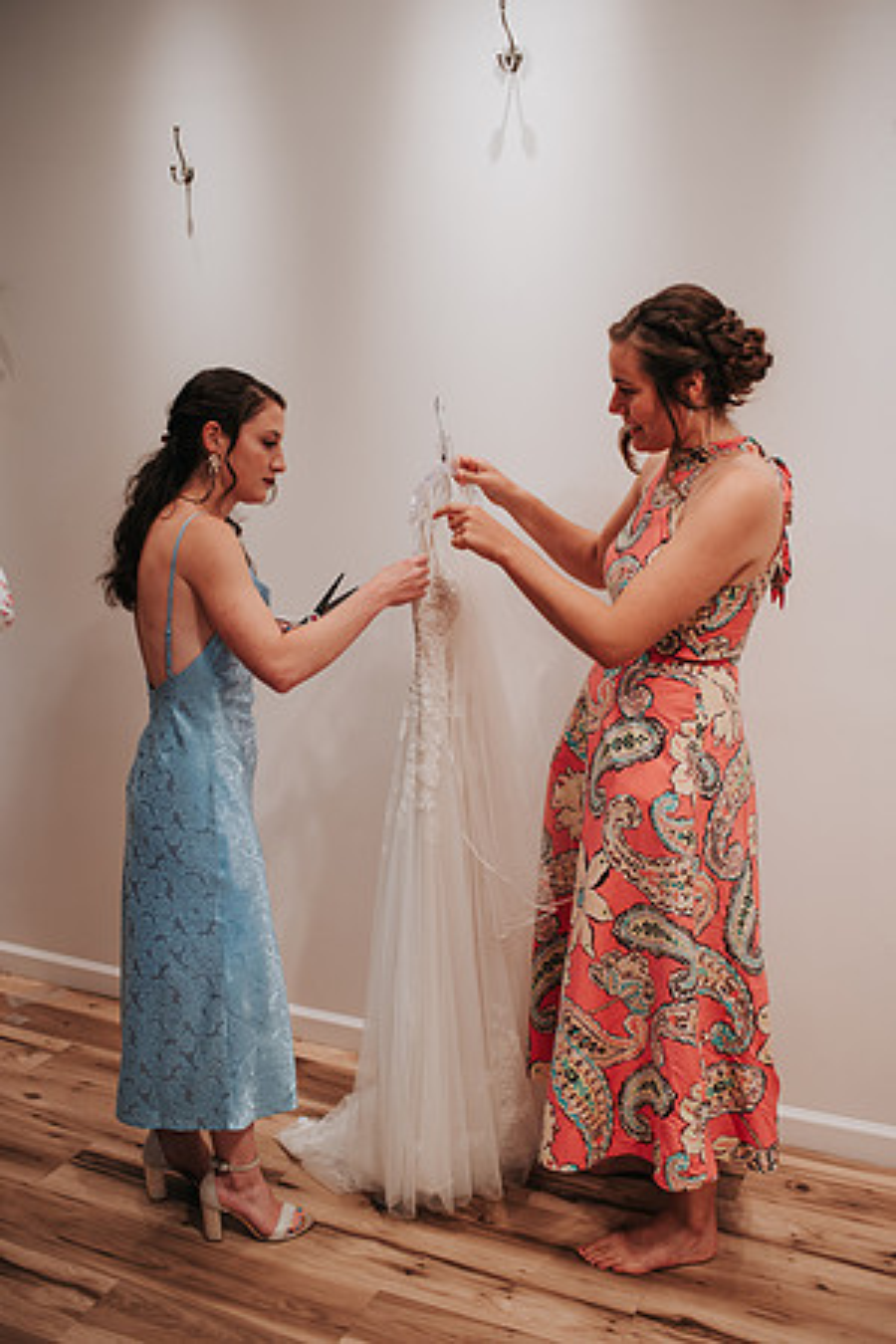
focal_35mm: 35
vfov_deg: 54.4
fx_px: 1307
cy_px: 672
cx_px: 448
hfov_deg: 37.9
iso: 200
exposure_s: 1/125
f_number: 2.8
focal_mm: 35
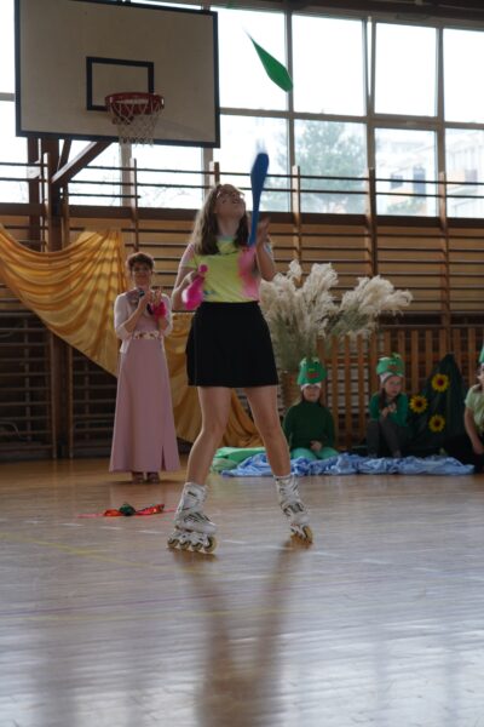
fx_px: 1210
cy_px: 364
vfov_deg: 33.4
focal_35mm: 60
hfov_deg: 22.6
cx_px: 242
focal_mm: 60
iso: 250
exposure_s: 1/60
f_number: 4
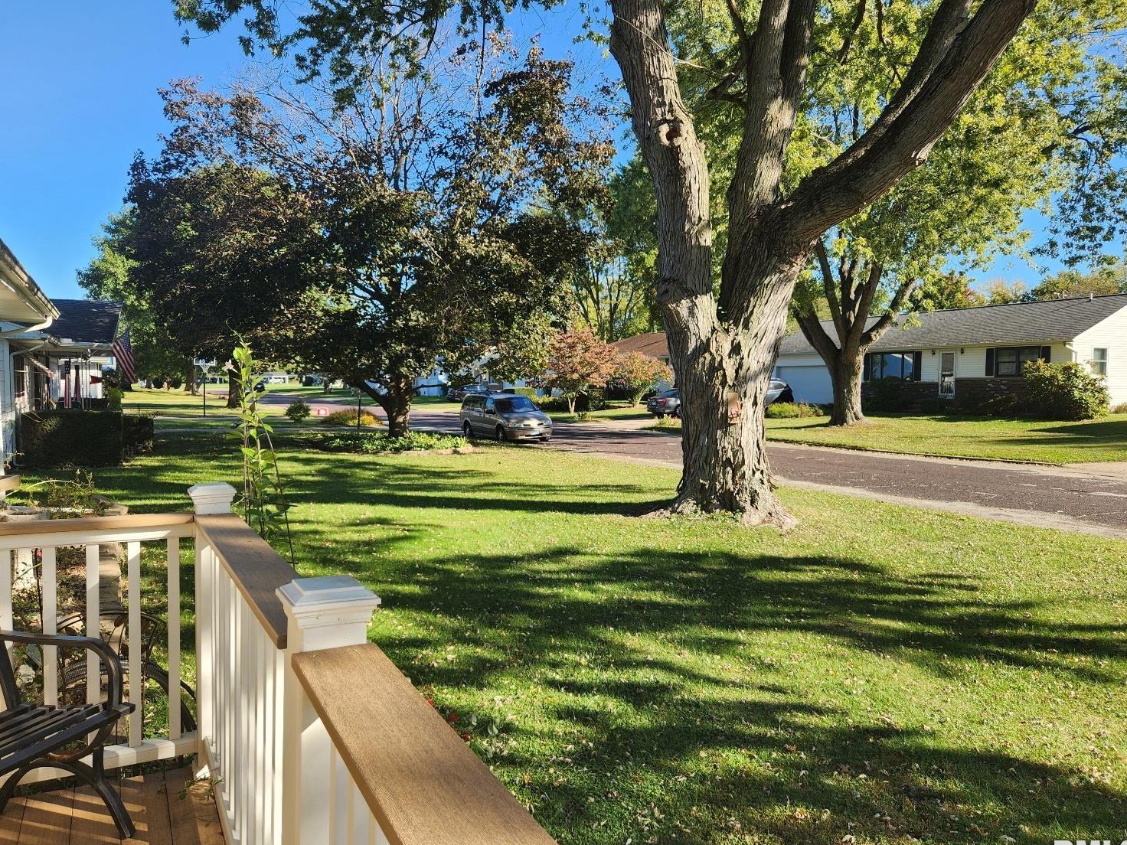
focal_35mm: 25
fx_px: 814
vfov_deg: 54.9
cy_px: 420
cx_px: 558
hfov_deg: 69.4
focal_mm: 5.4
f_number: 1.8
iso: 20
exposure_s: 1/625
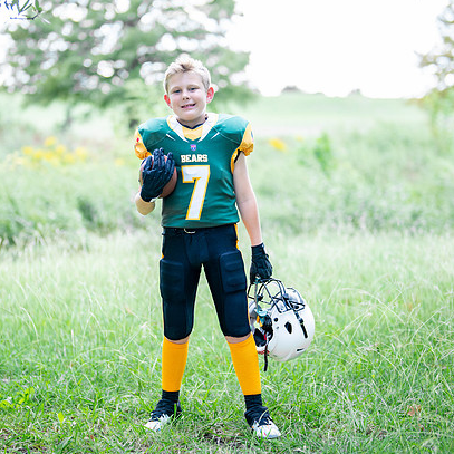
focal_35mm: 74
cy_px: 222
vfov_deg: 23.4
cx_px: 217
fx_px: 1098
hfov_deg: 23.4
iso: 320
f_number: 1.2
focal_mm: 50
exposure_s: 1/1250
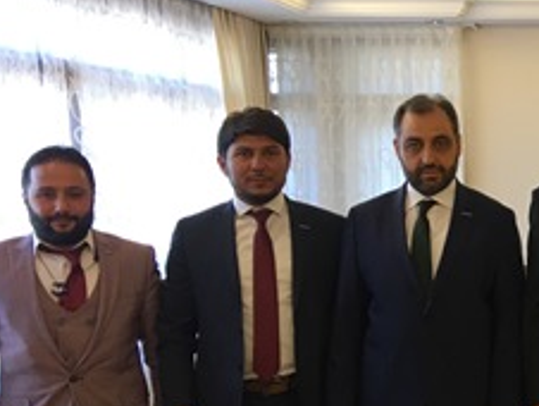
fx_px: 1278
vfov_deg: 18.0
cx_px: 742
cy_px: 279
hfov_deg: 21.1
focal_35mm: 82
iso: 32
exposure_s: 1/17
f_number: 2.2
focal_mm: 4.15
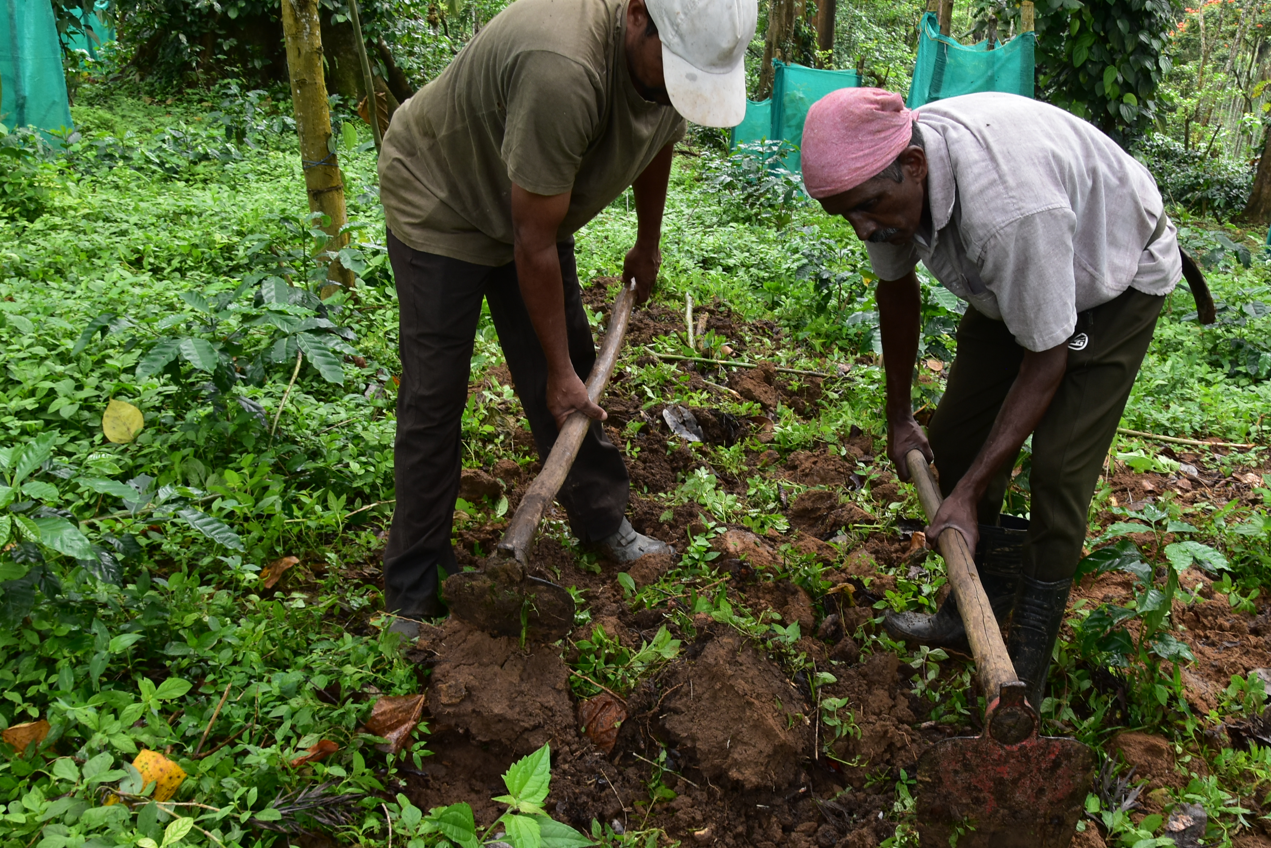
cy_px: 524
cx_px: 722
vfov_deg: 32.8
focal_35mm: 41
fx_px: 1435
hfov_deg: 47.6
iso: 400
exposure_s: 1/100
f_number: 9
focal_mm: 21
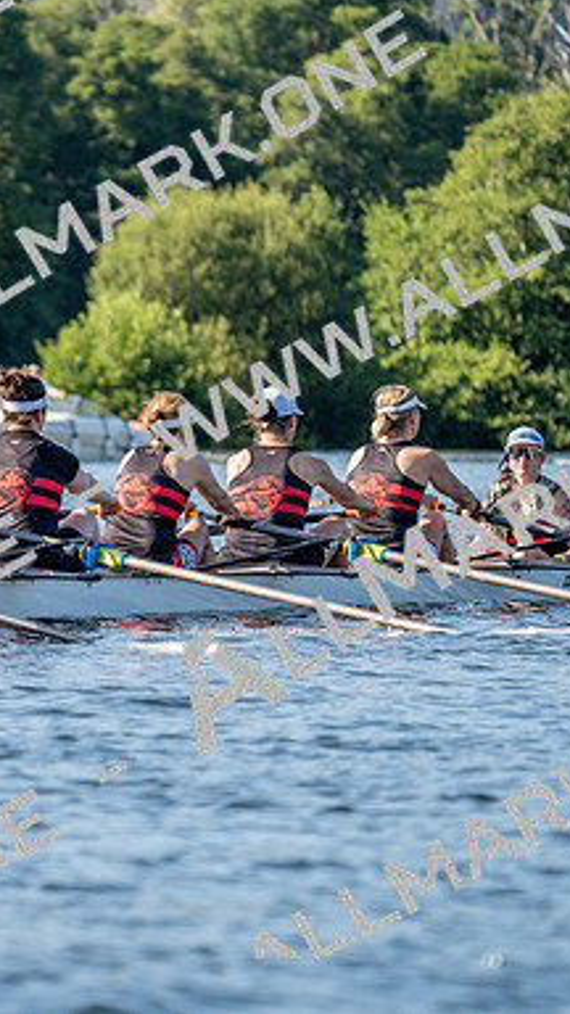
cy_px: 506
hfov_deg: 3.2
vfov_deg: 5.7
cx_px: -42
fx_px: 10157
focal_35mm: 378
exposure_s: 1/1600
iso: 400
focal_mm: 239
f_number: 5.6
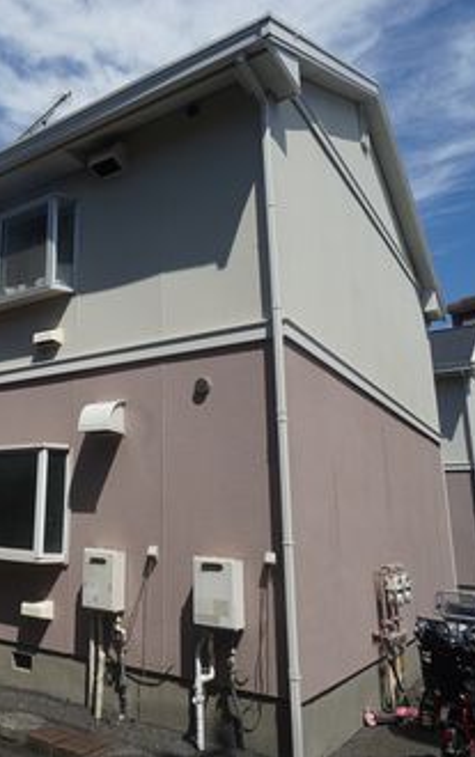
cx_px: 53
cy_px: 377
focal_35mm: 37
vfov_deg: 52.7
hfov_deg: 32.9
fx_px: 764
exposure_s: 1/200
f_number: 11
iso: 100
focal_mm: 16
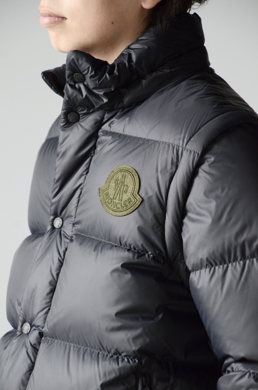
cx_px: 129
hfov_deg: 7.3
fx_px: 2024
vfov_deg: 11.0
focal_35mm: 188
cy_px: 195
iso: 1600
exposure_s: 1/50
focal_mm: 125
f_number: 6
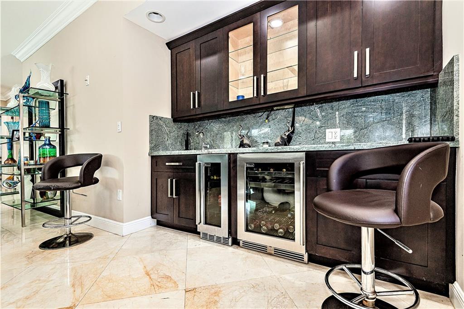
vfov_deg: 73.7
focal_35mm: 16
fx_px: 206
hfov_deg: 96.8
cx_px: 232
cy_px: 154
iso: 800
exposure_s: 1/80
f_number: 8
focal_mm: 16
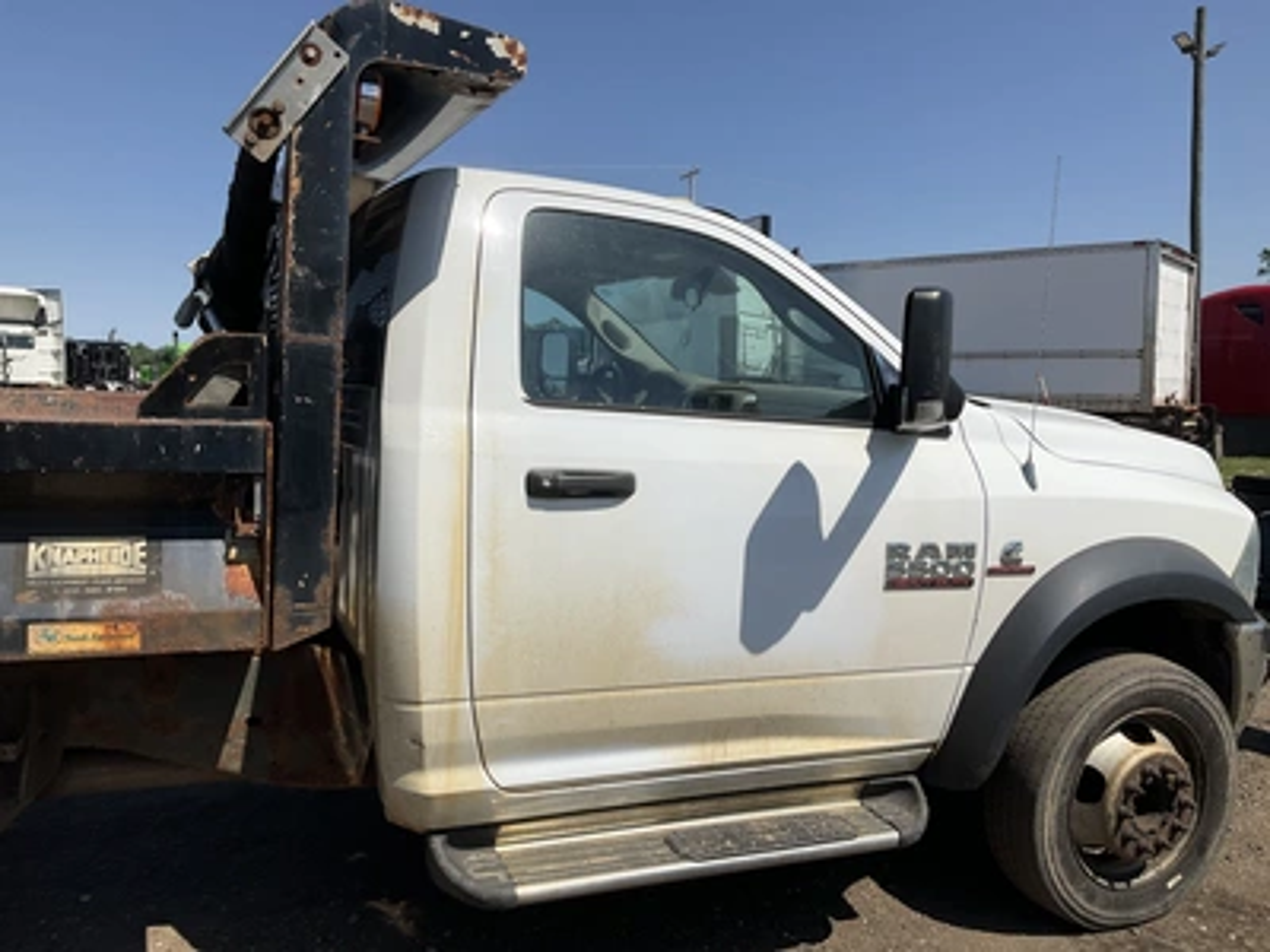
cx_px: 635
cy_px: 476
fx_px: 1064
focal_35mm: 29
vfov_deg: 48.2
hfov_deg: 61.7
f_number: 1.8
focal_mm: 3
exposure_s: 1/4065
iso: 25
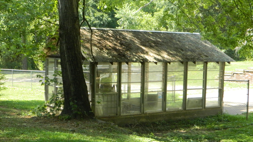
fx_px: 429
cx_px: 104
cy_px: 94
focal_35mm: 64
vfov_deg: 18.8
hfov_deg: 32.8
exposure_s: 1/400
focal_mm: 8.4
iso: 360
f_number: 3.6
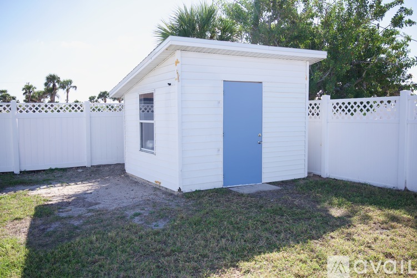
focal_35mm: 32
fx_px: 376
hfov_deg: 58.0
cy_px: 139
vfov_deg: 40.5
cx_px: 208
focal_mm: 32.5
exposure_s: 1/1000
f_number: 4
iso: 320
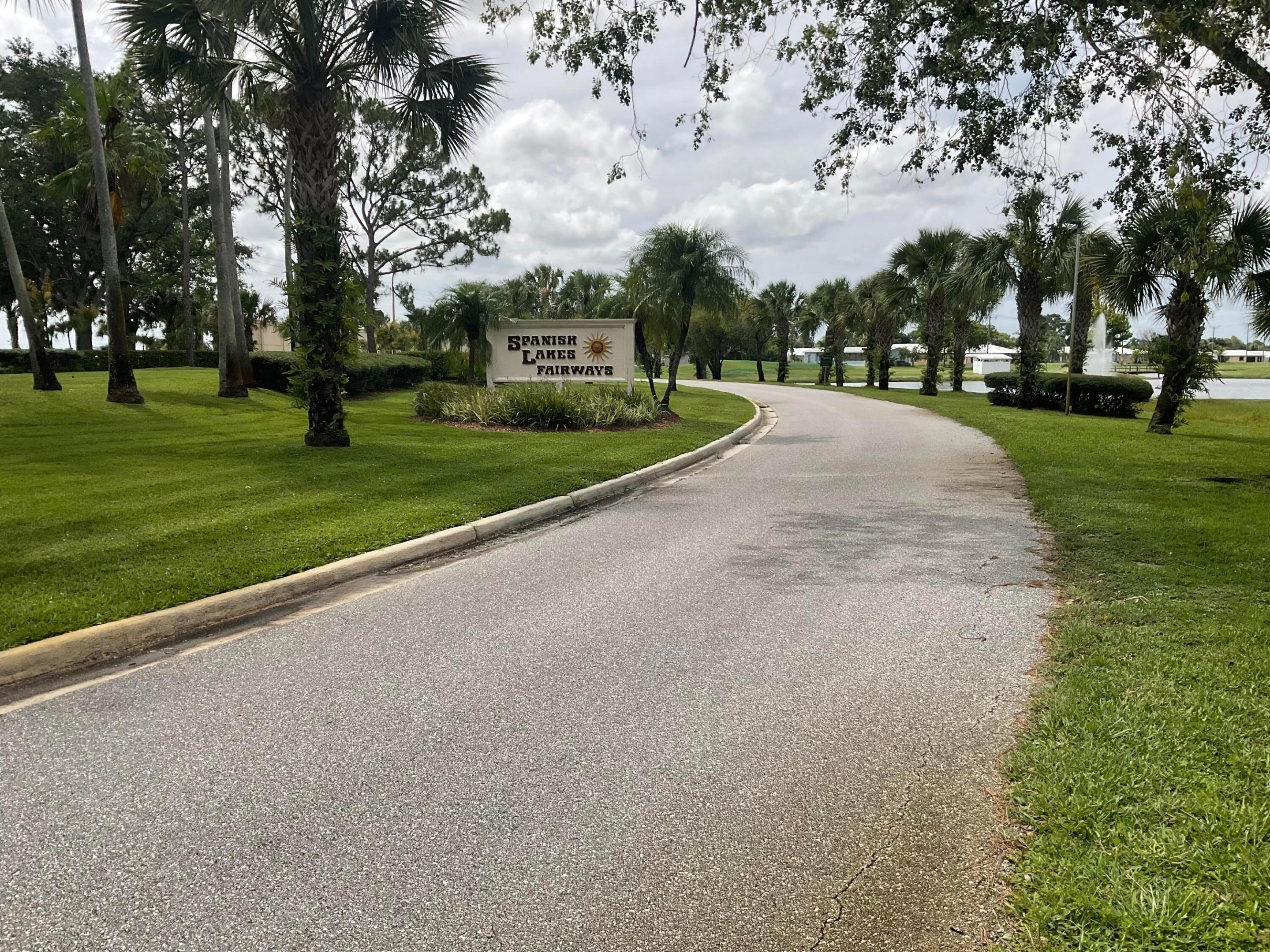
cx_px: 635
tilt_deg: -6.8
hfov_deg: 61.7
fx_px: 1064
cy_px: 476
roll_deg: +0.2
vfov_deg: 48.2
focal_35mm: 29
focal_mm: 3
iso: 16
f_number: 1.8
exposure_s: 1/2320
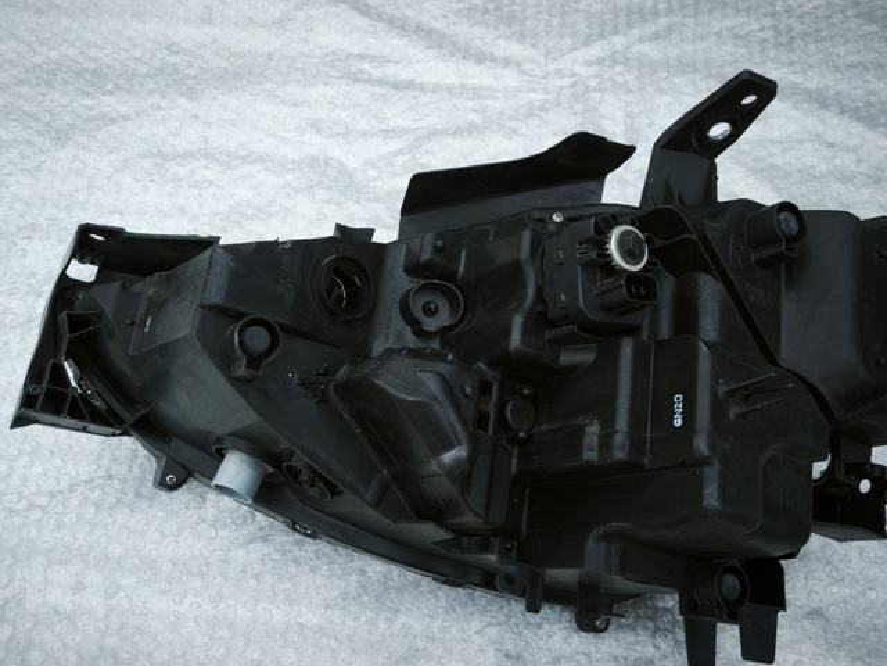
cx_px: 444
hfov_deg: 52.6
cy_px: 333
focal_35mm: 35
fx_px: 897
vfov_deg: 40.7
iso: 640
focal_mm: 5.35
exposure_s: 1/40
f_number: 1.7
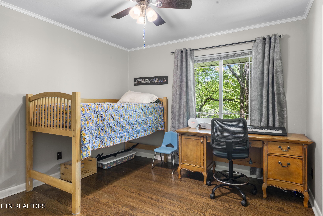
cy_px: 108
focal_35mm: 20
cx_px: 162
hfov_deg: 84.0
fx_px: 179
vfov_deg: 61.9
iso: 100
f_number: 9
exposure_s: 1.6
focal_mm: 20
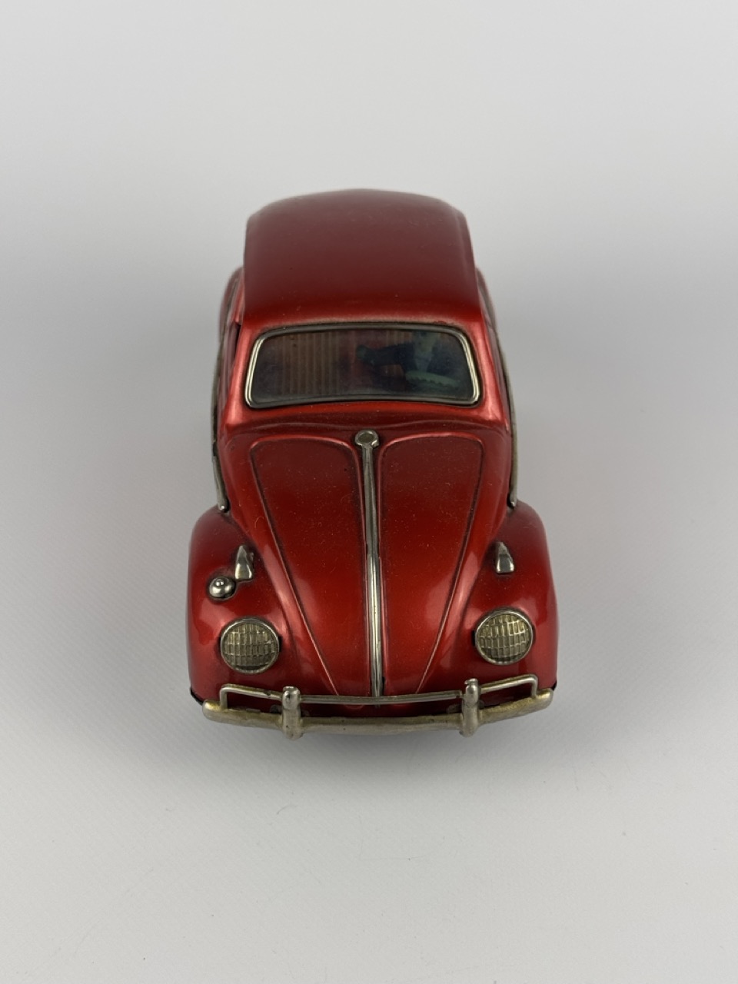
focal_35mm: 48
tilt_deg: -33.9
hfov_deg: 30.3
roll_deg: +1.5
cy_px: 492
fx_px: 1364
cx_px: 369
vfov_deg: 39.7
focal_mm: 6.76
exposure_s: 1/510
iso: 64
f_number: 1.78
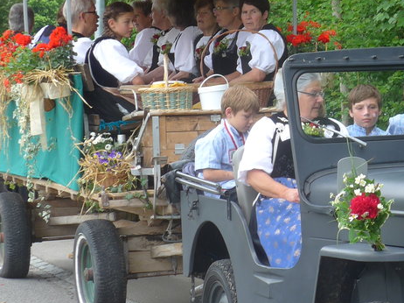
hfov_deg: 10.8
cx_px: 378
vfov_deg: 8.1
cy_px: 110
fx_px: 2123
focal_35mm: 182
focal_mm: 14.2
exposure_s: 1/125
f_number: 4.1
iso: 80
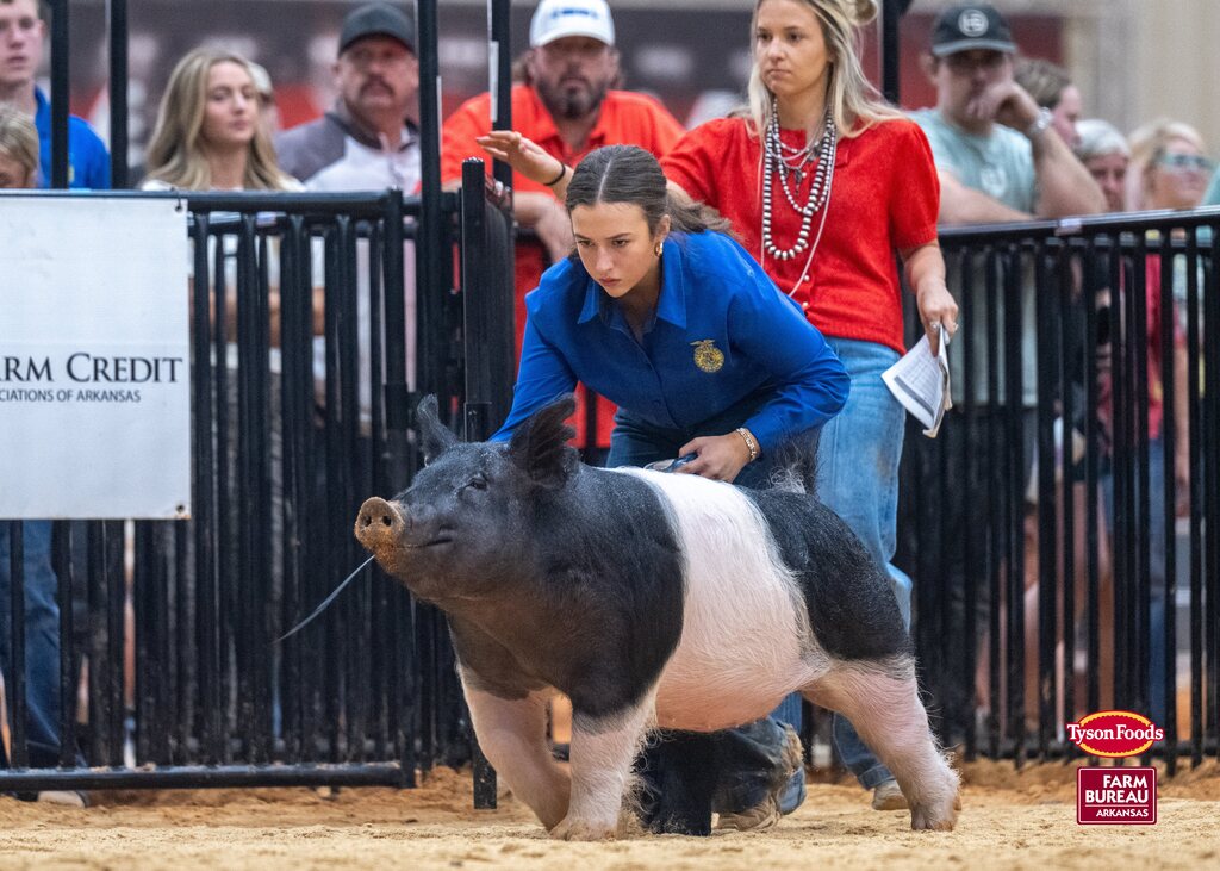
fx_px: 10247
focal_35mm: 296
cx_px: 536
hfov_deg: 6.8
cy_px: 391
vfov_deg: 4.9
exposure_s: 1/250
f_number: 3.2
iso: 3200
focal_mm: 200
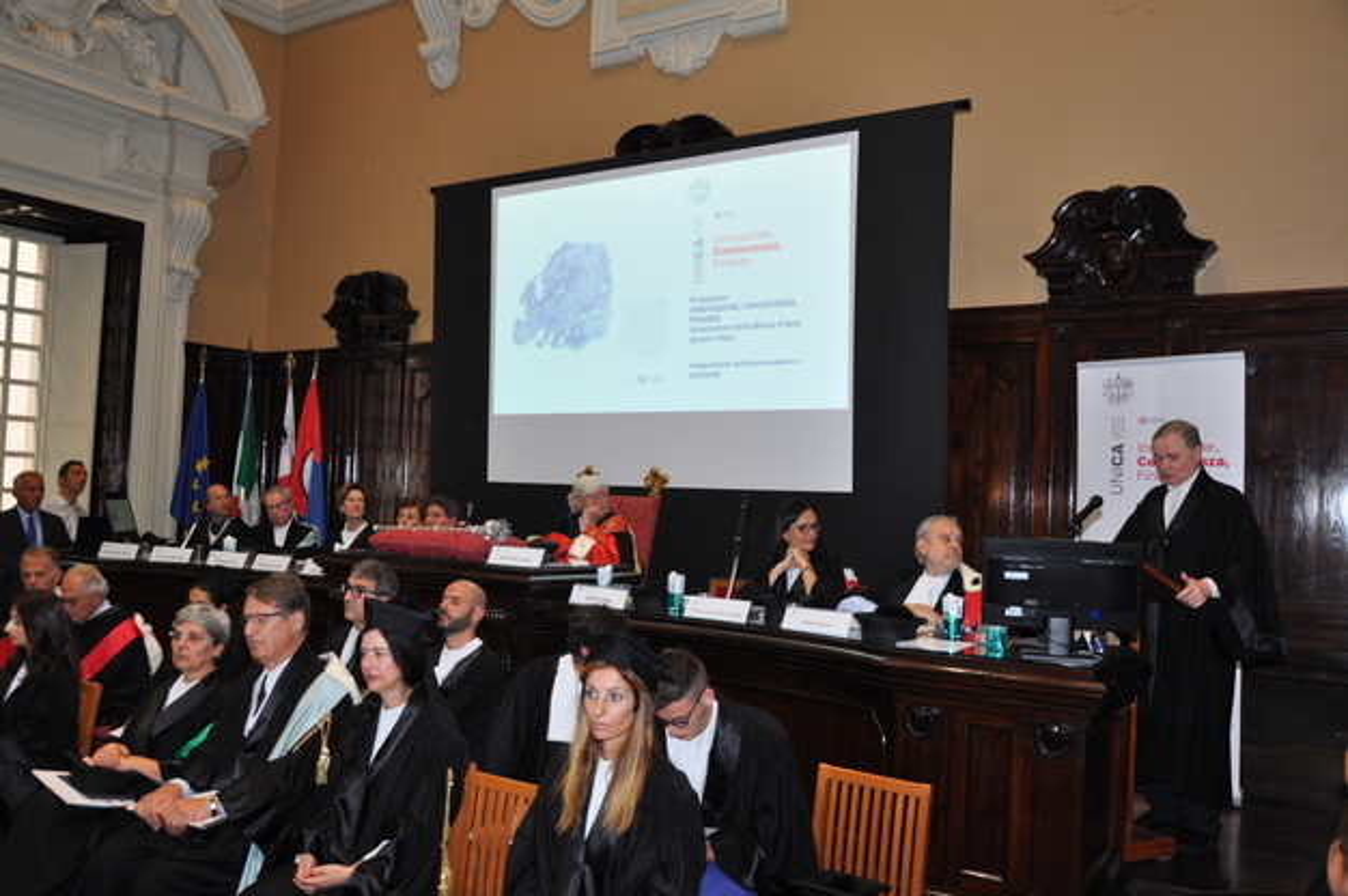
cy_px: 448
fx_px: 1178
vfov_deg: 41.6
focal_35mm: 32
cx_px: 674
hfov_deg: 59.5
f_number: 5
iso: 500
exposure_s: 1/60
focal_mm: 21
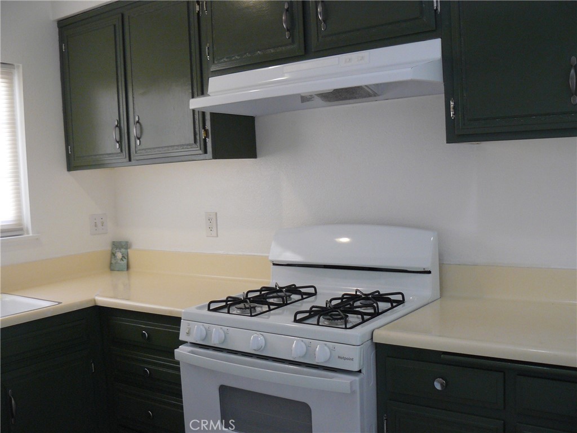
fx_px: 600
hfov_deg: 51.4
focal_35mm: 36
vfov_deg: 39.7
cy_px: 216
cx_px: 288
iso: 200
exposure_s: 1/30
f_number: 2.8
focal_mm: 6
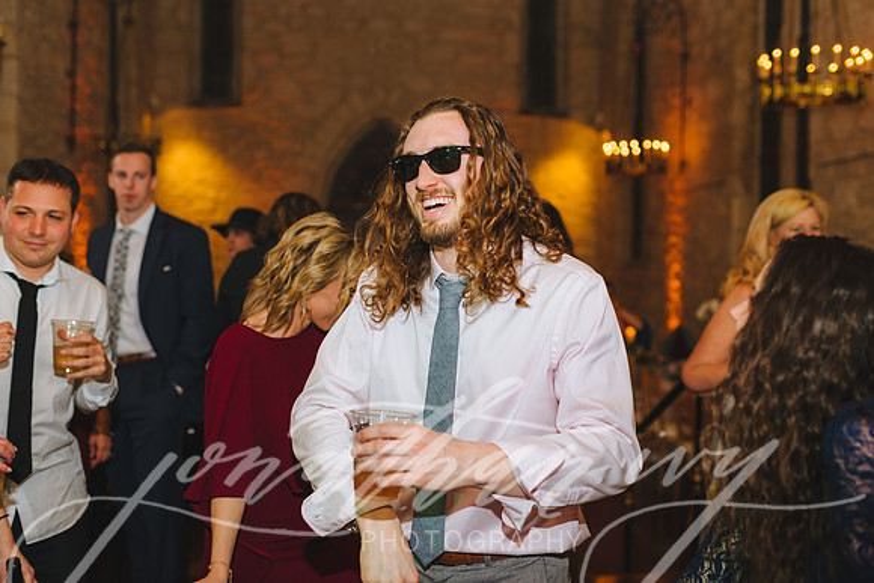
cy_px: 269
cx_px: 471
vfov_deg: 35.3
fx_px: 917
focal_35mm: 38
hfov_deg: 50.9
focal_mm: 35
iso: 800
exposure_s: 1/200
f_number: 2.5
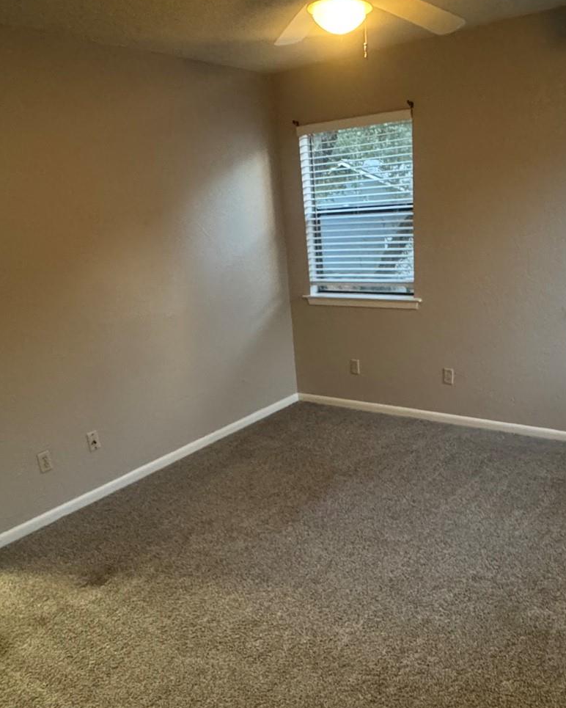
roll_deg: +4.4
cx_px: 315
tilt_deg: -22.9
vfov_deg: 60.0
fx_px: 607
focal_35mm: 29
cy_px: 424
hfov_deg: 49.9
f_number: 2.2
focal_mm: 2.22
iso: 800
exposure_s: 1/60
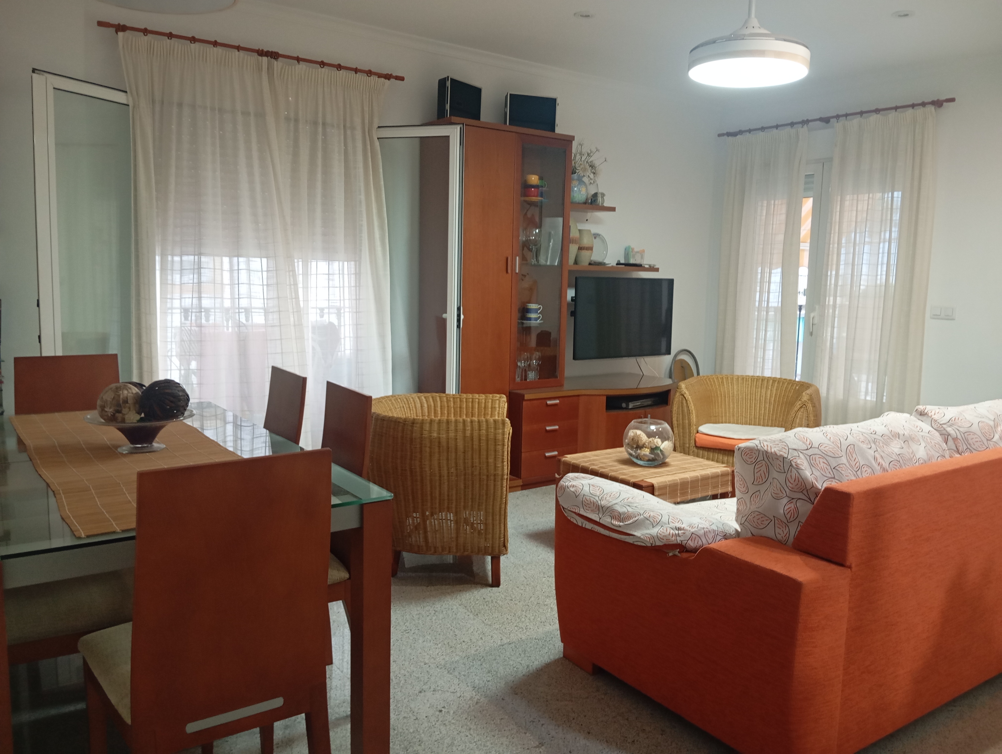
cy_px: 377
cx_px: 501
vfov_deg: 49.9
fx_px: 812
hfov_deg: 63.4
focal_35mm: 28
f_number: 1.8
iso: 1307
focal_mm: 4.22
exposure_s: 1/33.3
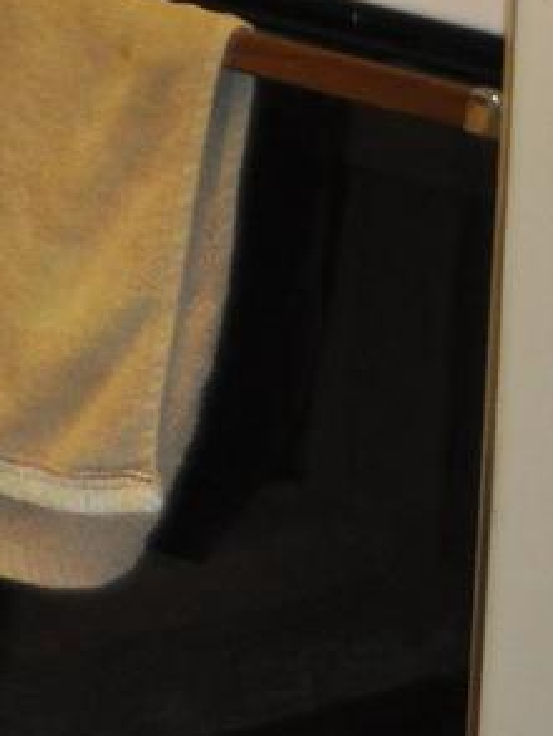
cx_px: -1649
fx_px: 5577
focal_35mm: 262
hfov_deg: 5.1
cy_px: -917
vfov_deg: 7.2
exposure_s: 1/60
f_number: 4.2
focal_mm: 26
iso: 800
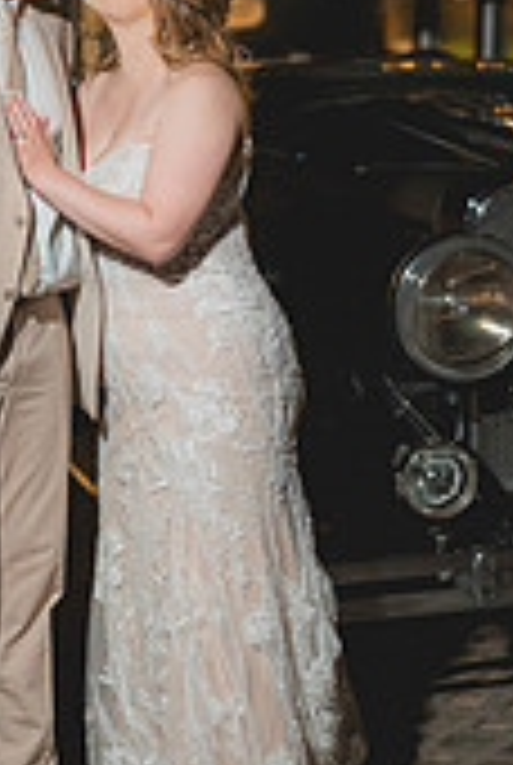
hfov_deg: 10.4
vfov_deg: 15.5
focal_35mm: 132
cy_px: 374
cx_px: 378
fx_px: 2810
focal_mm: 50
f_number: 1.2
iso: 2500
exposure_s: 1/250
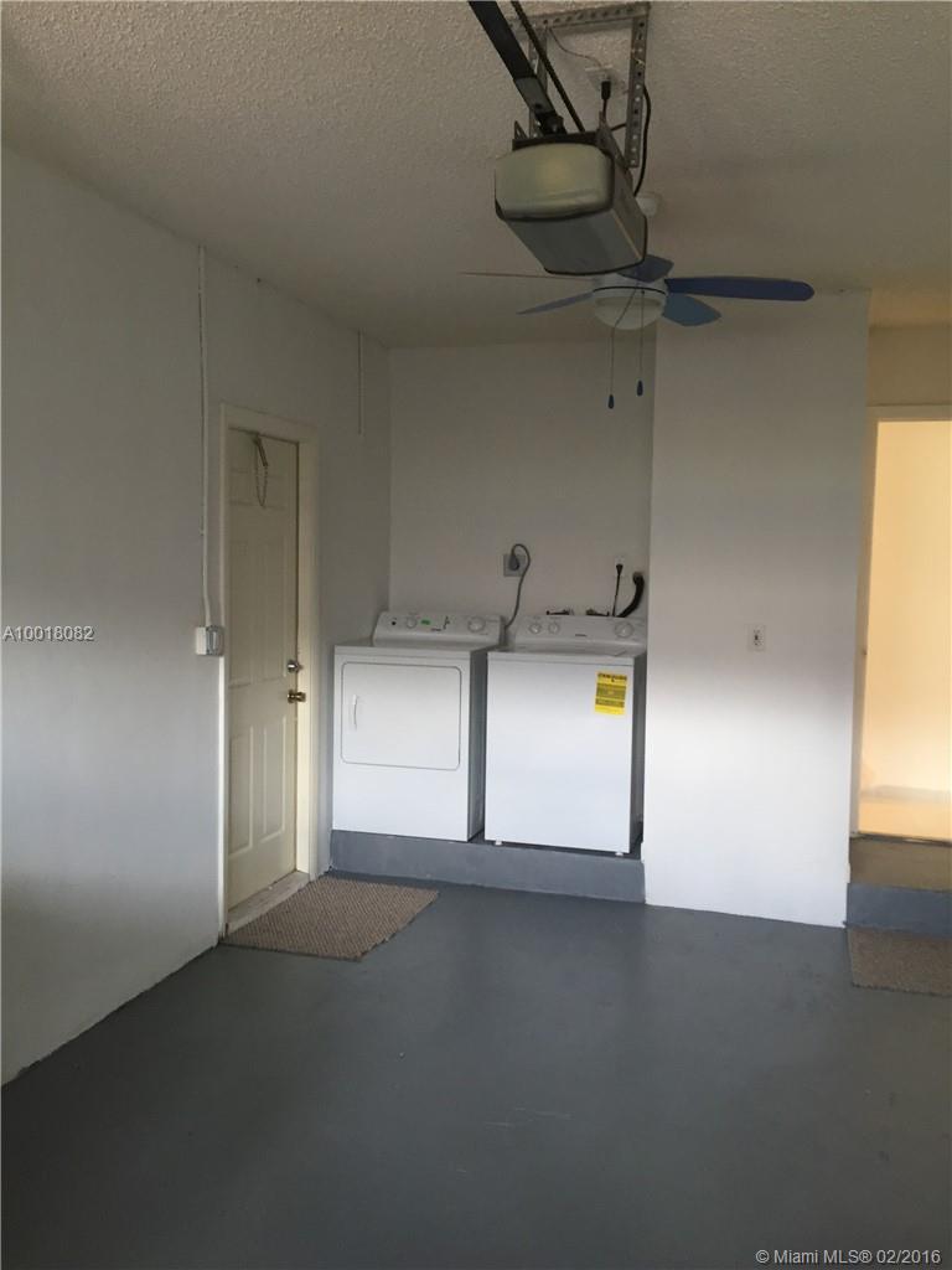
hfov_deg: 48.2
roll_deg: -2.5
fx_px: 1063
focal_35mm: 29
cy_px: 635
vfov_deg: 61.7
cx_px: 476
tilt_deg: -2.2
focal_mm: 4.15
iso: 80
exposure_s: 1/30
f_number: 2.2
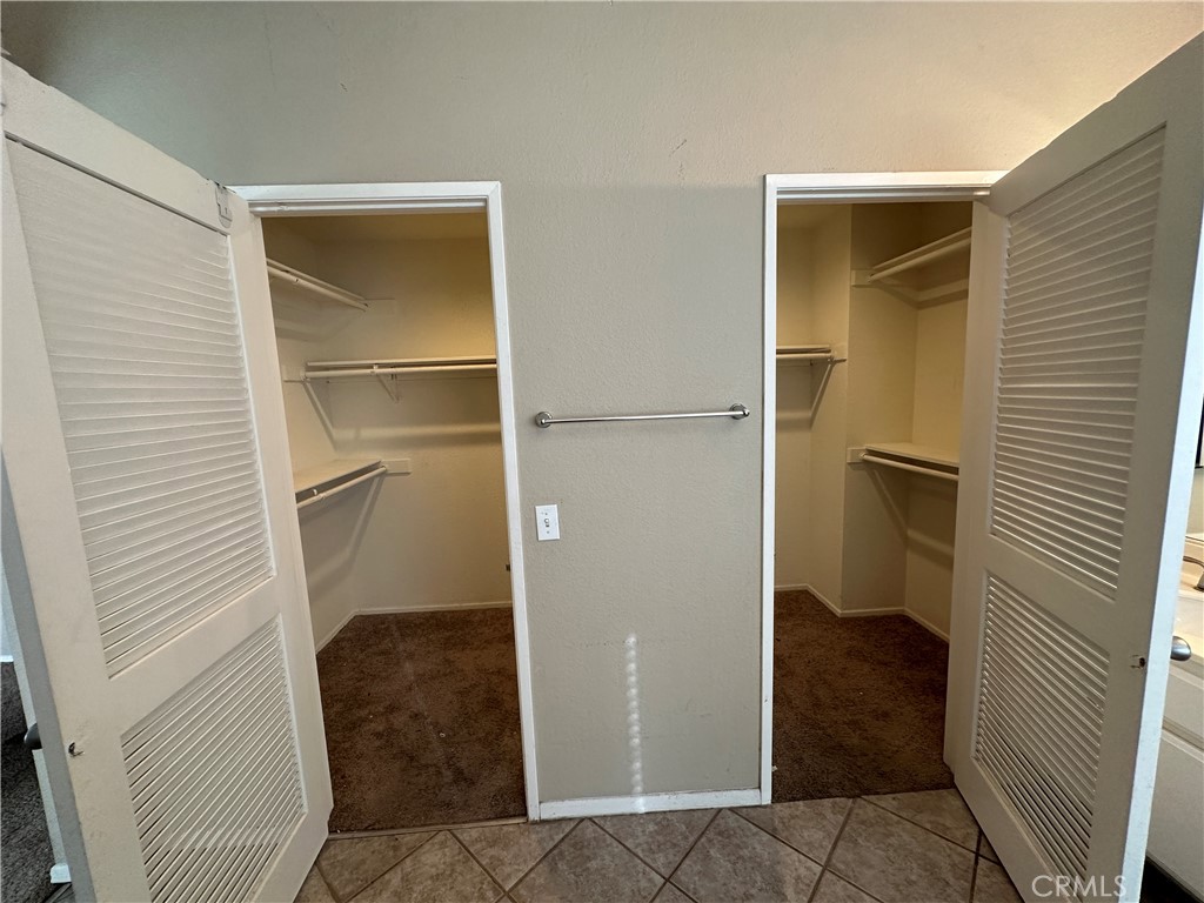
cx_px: 602
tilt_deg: -6.6
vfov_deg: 85.7
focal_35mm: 14
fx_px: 487
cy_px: 452
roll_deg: +2.3
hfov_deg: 102.1
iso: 200
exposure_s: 1/120
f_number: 2.2
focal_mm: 2.22
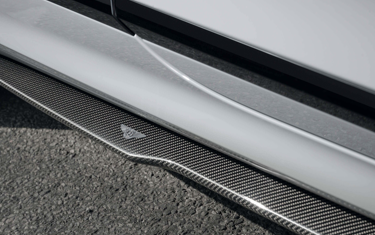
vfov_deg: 13.0
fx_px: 1032
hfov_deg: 20.6
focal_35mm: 101
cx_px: 157
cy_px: 111
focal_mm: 85
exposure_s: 1/80
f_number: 11
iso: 80
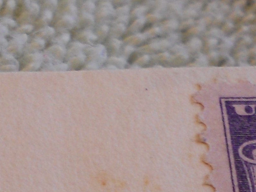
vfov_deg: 8.9
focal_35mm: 159
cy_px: 370
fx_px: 1176
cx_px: 93
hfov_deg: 12.4
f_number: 3.5
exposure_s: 1/30
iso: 125
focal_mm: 5.8
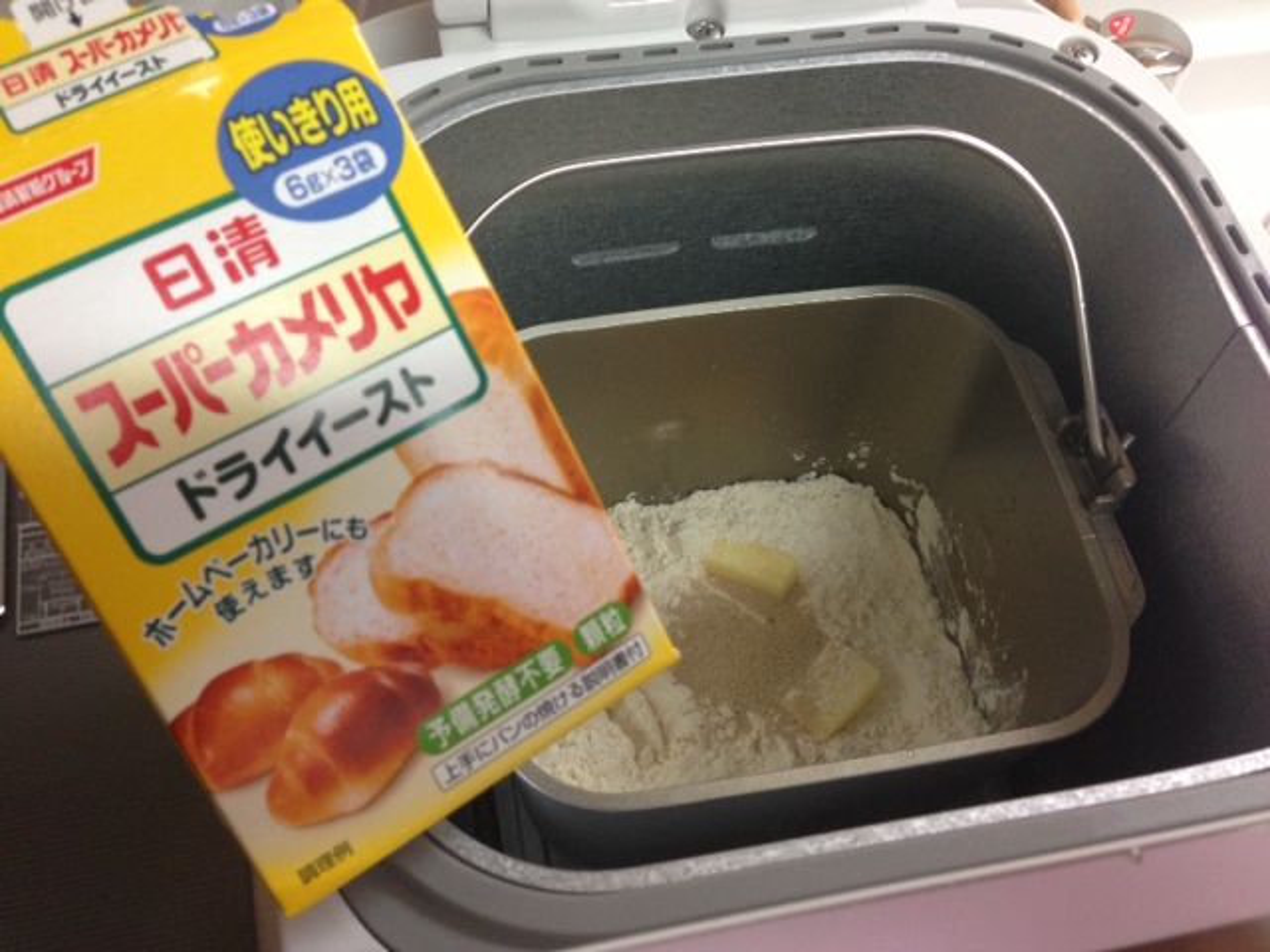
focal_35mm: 33
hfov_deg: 55.4
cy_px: 476
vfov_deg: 42.9
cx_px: 635
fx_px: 1211
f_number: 2.4
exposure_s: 1/20
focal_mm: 4.13
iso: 160
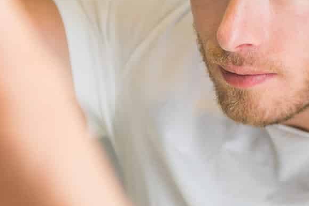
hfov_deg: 12.8
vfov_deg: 8.8
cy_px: 51
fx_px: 1330
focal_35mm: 155
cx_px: -107
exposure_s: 1/320
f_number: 1.6
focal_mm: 35
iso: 400
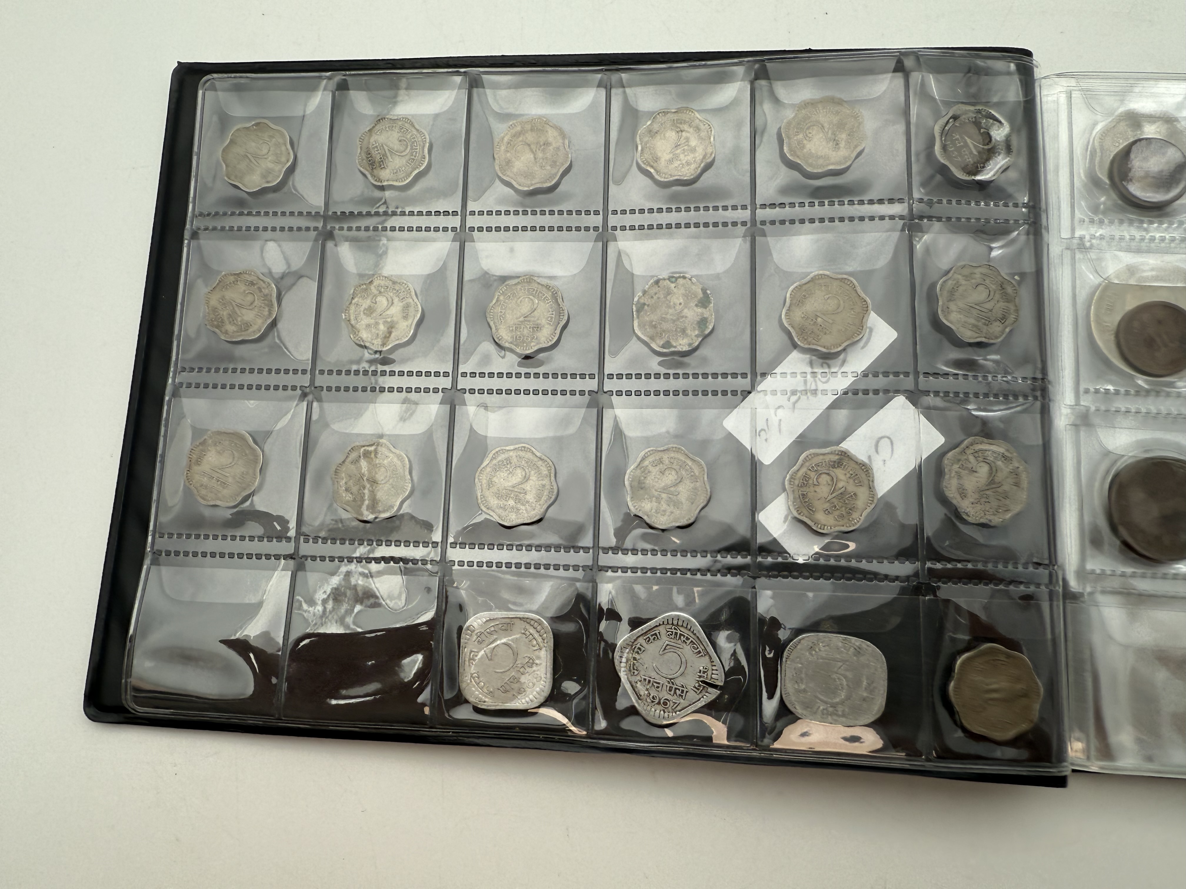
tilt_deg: -79.2
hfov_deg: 71.6
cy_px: 444
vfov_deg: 56.8
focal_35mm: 24
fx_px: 822
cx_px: 593
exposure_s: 1/241
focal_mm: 2.22
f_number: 2.2
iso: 40
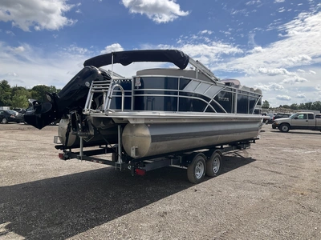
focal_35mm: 29
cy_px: 120
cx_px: 160
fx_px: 269
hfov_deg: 61.7
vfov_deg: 48.2
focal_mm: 3
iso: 25
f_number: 1.8
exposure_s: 1/2538
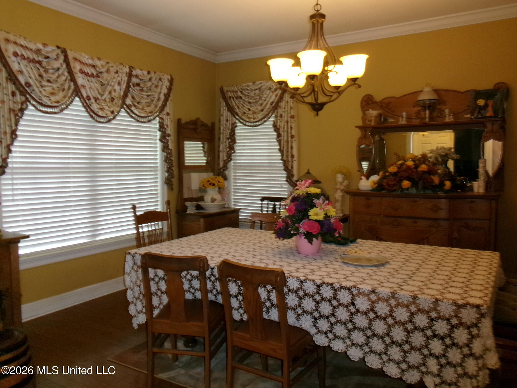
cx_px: 258
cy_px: 194
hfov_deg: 63.4
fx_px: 418
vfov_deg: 49.7
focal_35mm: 28
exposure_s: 1/34
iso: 400
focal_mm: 5.1
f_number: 3.9
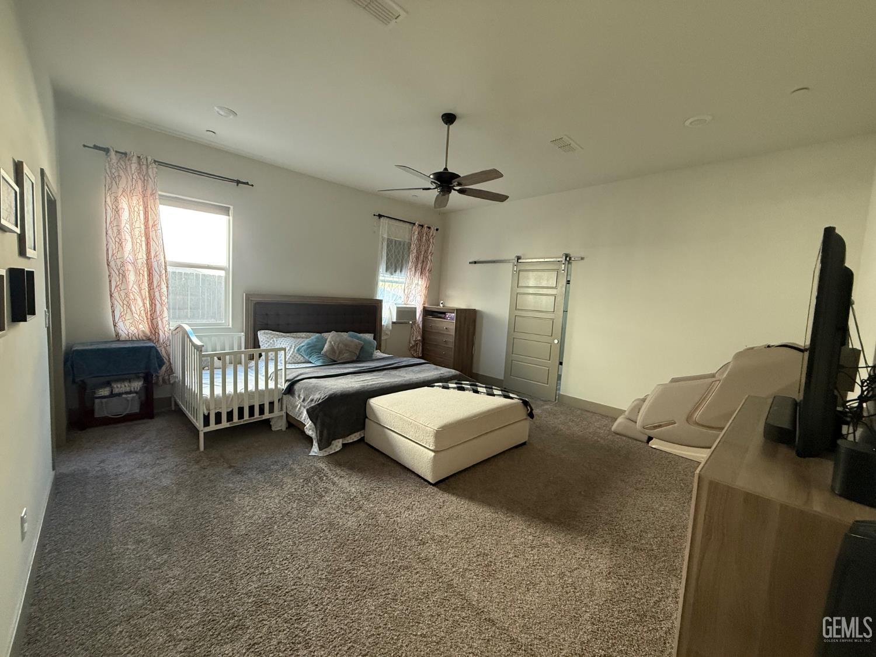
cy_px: 328
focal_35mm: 14
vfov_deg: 85.7
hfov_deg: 102.1
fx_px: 354
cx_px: 438
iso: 320
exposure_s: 1/60
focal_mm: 2.22
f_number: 2.2
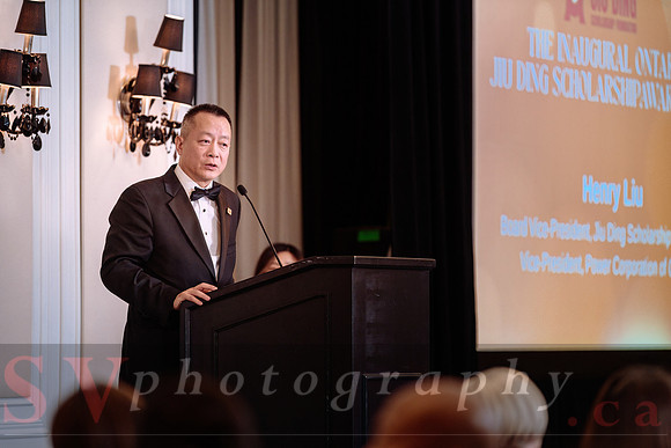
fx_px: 3728
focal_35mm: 200
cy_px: 224
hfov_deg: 10.3
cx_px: 336
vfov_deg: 6.9
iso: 1000
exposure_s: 1/125
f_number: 2.8
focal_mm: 200
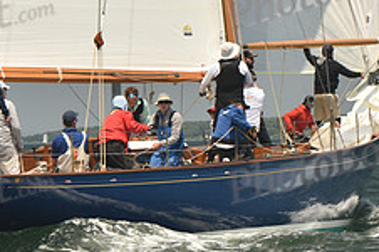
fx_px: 2649
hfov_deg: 8.2
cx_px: 143
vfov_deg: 5.4
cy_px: 97
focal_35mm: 252
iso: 250
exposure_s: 1/640
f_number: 7.1
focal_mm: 98
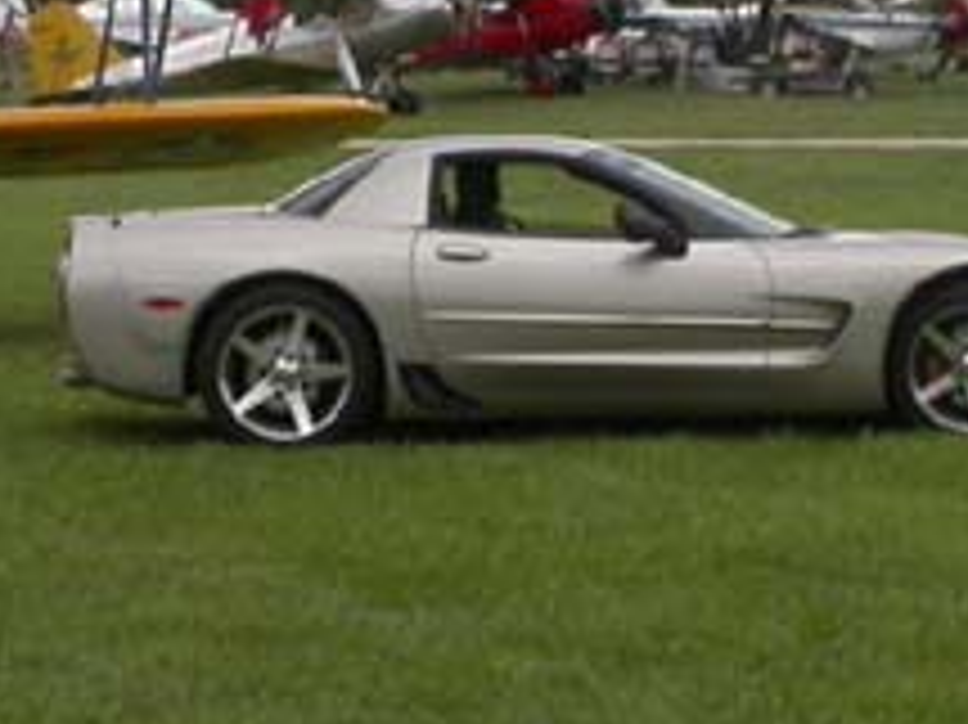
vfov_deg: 8.2
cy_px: 157
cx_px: 482
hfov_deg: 10.9
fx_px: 5059
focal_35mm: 181
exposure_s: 1/298
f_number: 7.5
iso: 100
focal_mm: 7.85
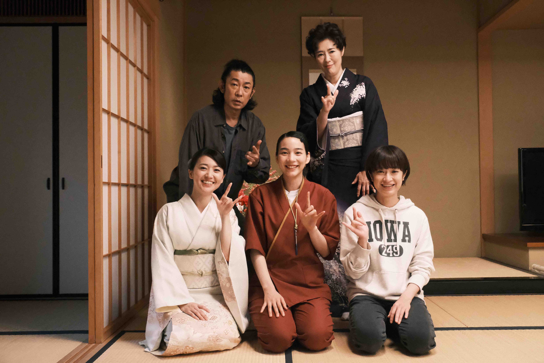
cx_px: 272
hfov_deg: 53.1
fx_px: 544
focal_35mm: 36
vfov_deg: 36.9
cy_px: 182
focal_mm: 24.3
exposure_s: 1/100
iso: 12800
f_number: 5
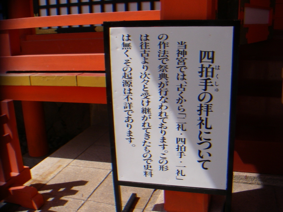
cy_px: 106
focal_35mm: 38
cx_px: 142
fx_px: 311
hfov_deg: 49.0
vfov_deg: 37.7
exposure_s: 1/320
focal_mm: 6.3
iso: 80
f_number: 6.6
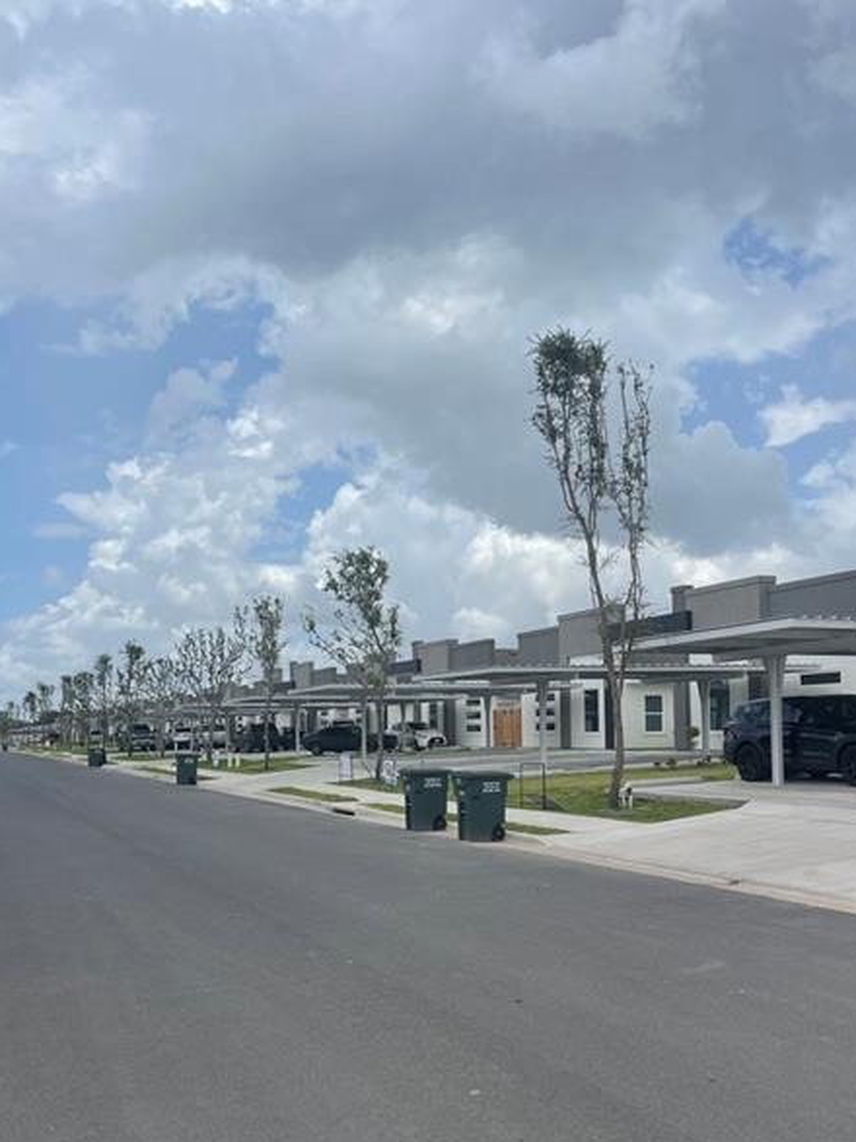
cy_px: 685
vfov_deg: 53.6
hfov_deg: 41.8
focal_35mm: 34
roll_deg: +0.8
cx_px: 430
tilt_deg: +0.0
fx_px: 1121
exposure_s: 1/5128
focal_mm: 5.1
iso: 32
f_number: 1.6
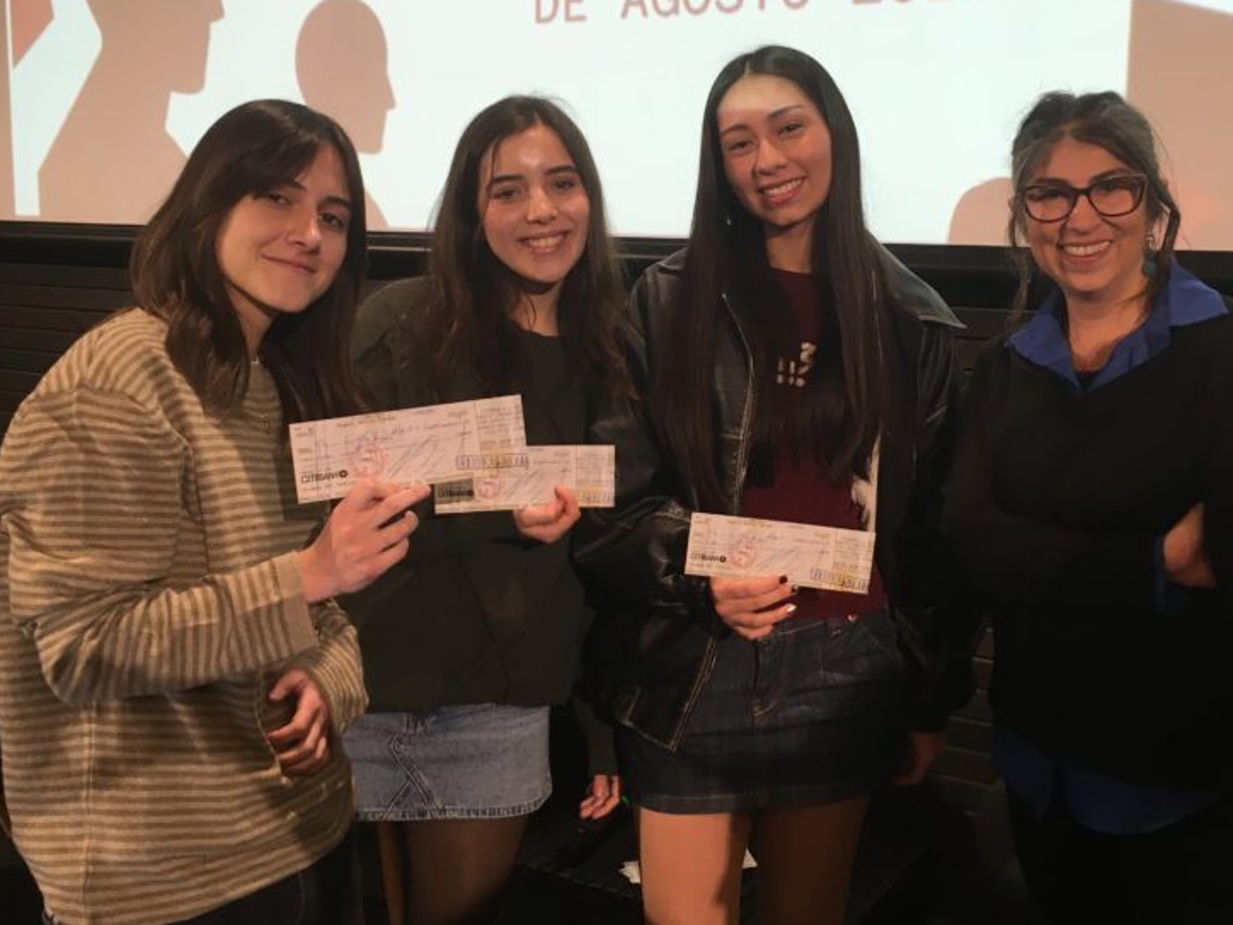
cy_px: 375
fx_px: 1460
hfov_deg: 45.7
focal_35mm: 41
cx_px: 690
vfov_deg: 35.0
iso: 64
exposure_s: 1/33
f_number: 2.2
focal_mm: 4.15
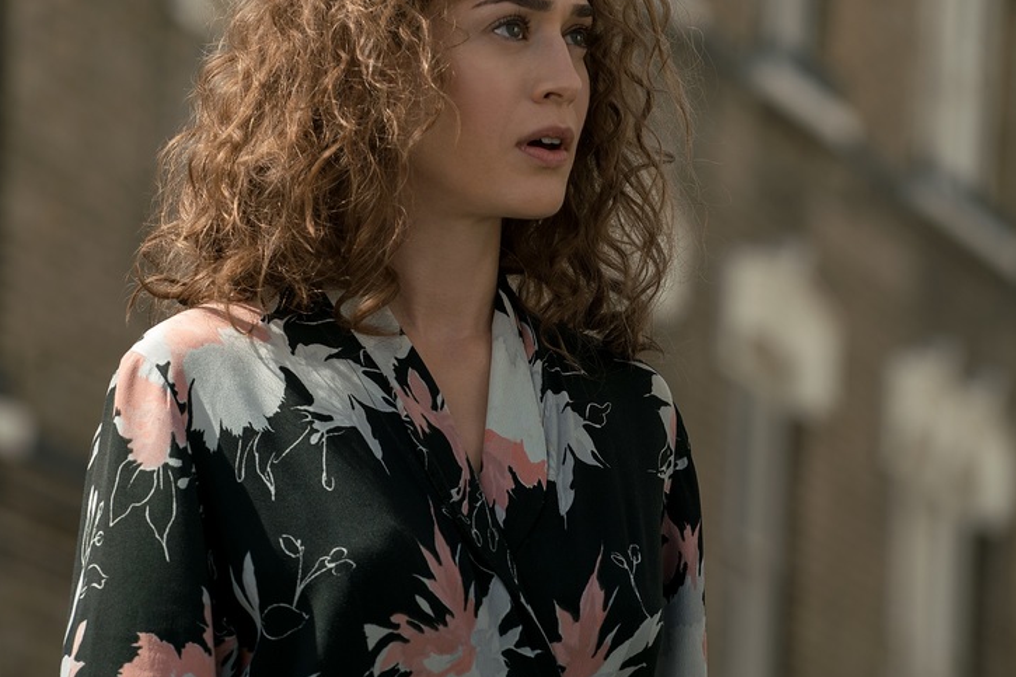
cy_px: 221
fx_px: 7787
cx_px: 378
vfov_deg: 5.0
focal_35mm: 276
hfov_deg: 7.5
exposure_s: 1/500
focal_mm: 200
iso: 320
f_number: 6.3
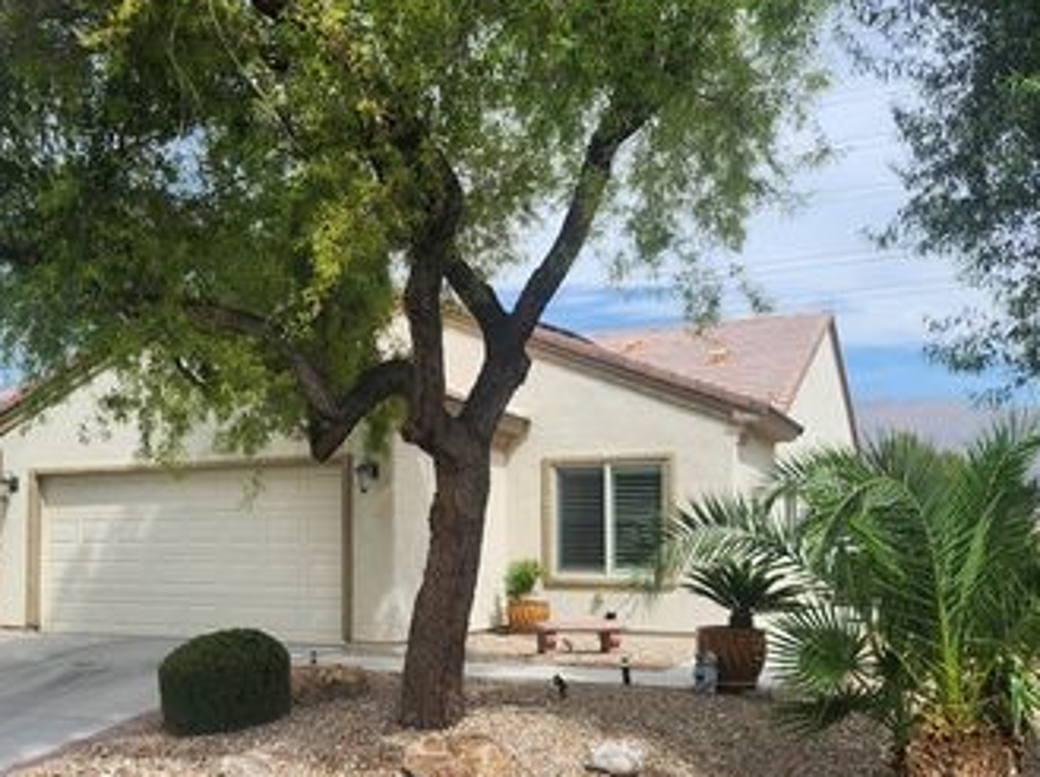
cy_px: 504
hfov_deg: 52.0
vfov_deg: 40.2
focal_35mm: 35
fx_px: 1050
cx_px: 373
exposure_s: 1/1571
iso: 25
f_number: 1.8
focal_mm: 5.54
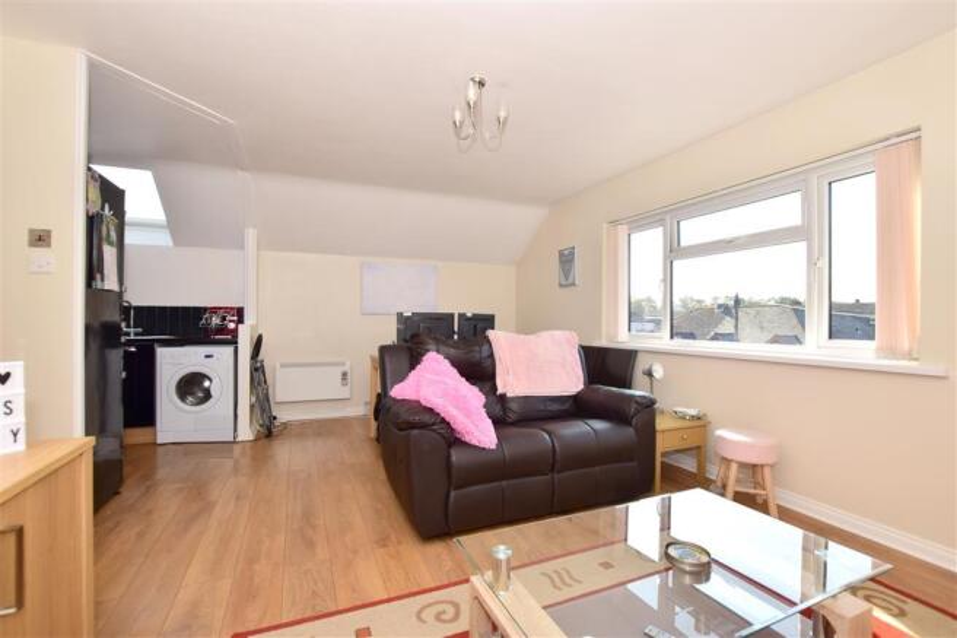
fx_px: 399
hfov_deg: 100.4
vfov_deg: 77.3
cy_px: 319
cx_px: 478
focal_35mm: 15
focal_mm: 10
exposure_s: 1/200
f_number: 8
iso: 200
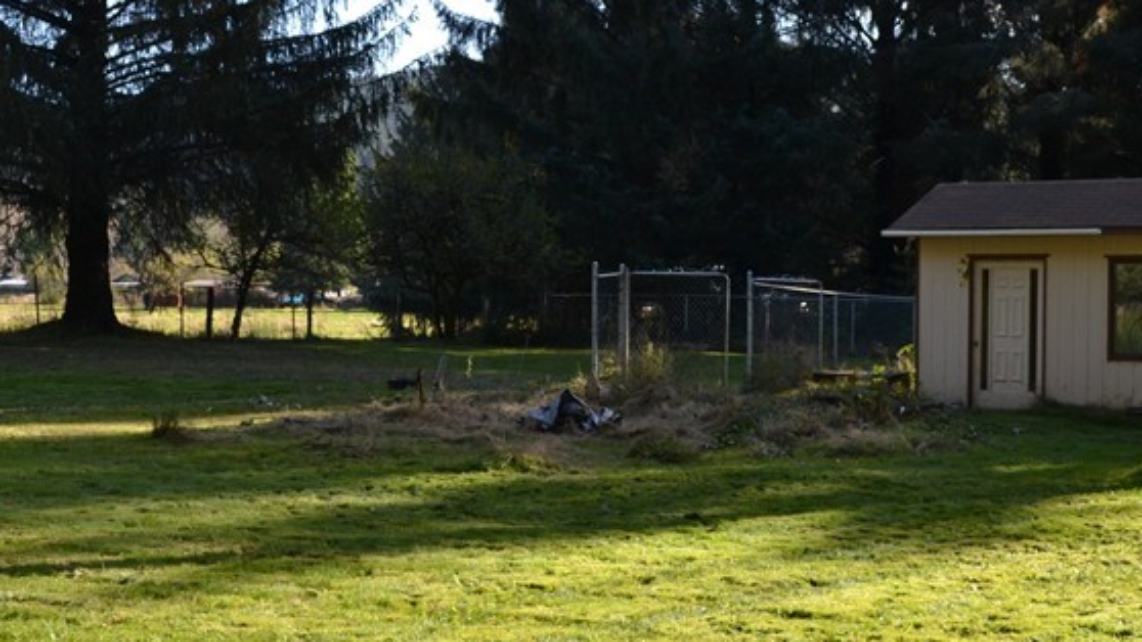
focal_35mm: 55
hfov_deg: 37.8
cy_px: 229
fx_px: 1666
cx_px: 624
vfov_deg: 21.8
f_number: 4.5
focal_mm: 18
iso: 100
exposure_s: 1/200
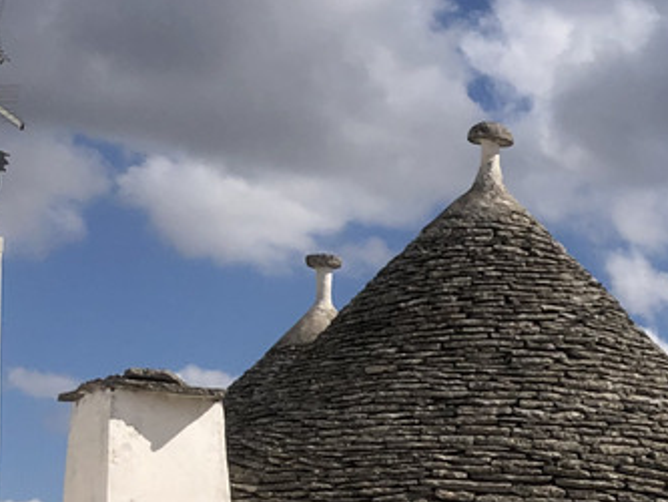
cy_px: 556
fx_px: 1950
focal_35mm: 101
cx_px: 933
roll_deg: +0.2
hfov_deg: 17.8
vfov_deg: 14.3
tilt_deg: +3.7
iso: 25
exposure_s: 1/5348
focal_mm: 4
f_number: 1.8
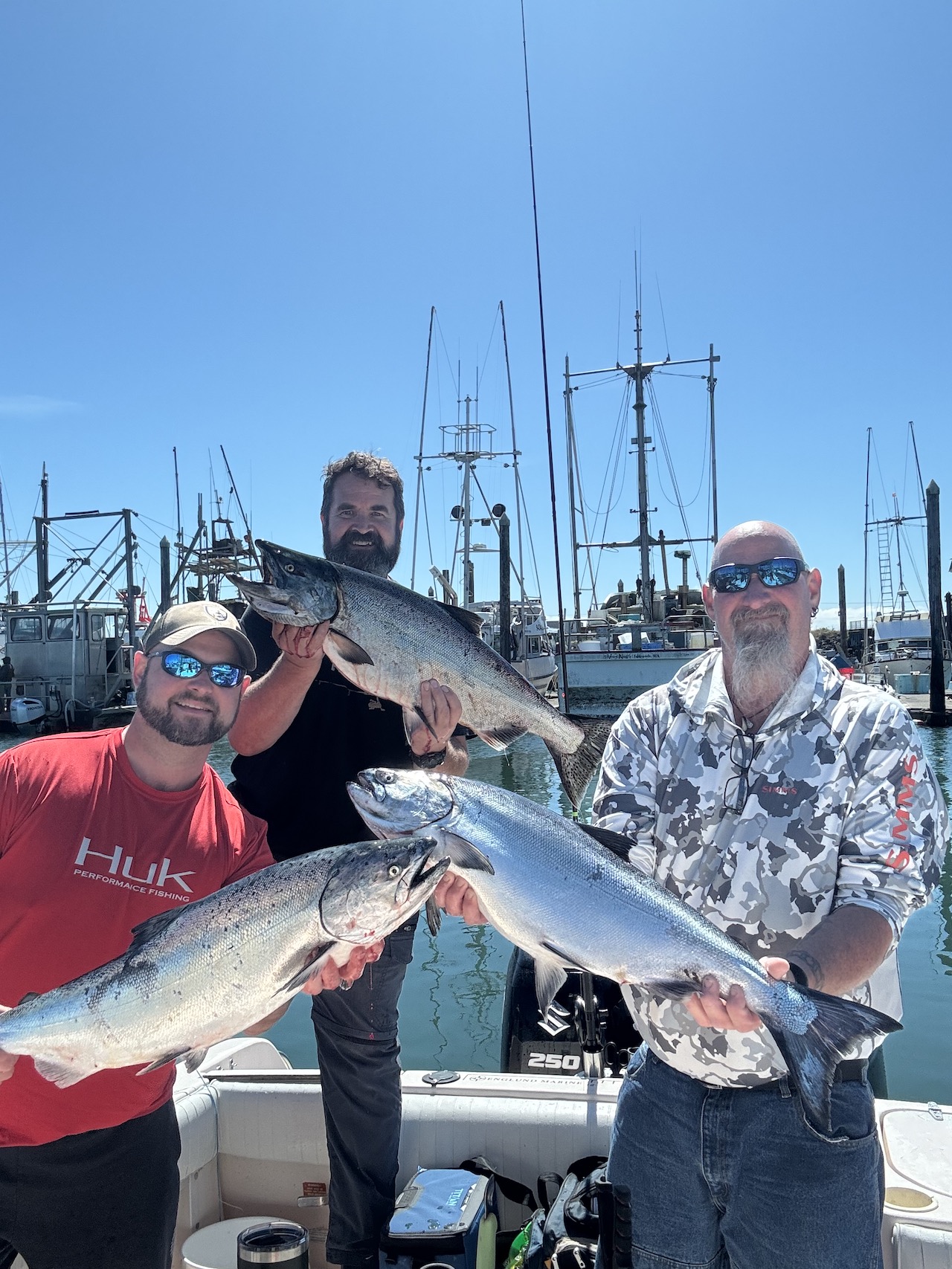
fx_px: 1100
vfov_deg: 60.0
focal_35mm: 30
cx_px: 476
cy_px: 634
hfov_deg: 46.8
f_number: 1.9
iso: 25
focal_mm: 2.69
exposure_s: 1/1497
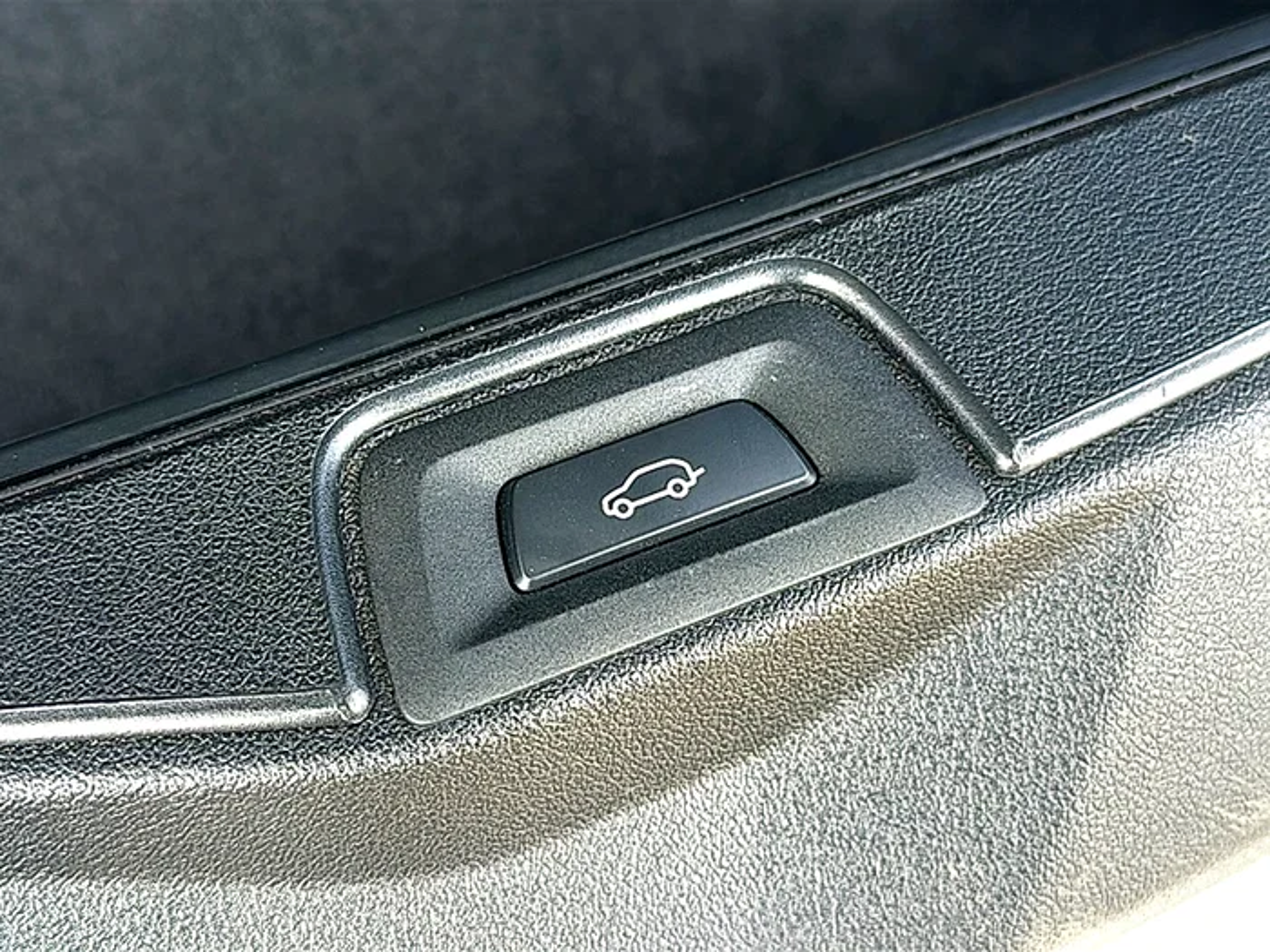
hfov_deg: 47.9
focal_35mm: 39
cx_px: 635
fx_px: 1431
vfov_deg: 36.8
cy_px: 476
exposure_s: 1/202
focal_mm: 6.86
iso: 64
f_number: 1.78
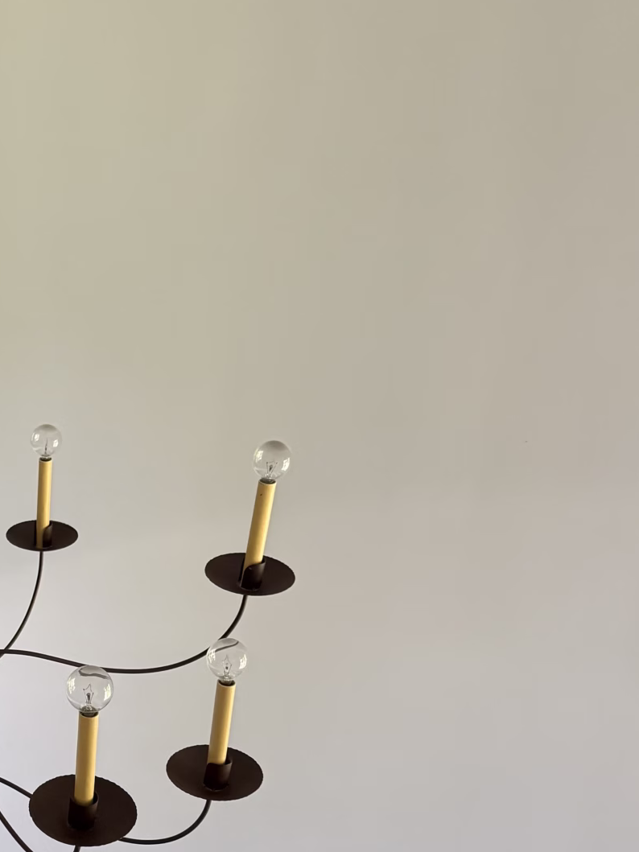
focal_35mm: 58
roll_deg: +3.3
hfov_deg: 23.3
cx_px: -112
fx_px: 1428
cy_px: 724
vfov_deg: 32.0
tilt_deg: -30.9
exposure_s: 1/99
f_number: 1.78
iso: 200
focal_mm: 6.76
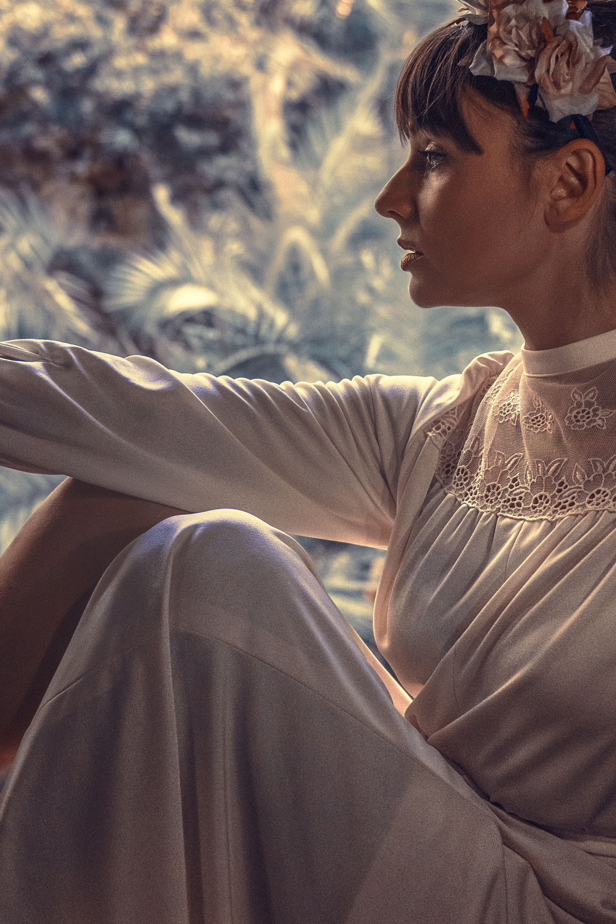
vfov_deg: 25.6
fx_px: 2028
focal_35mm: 79
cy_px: 553
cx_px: 269
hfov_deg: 17.3
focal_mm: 29
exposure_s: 1/400
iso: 1250
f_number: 2.8
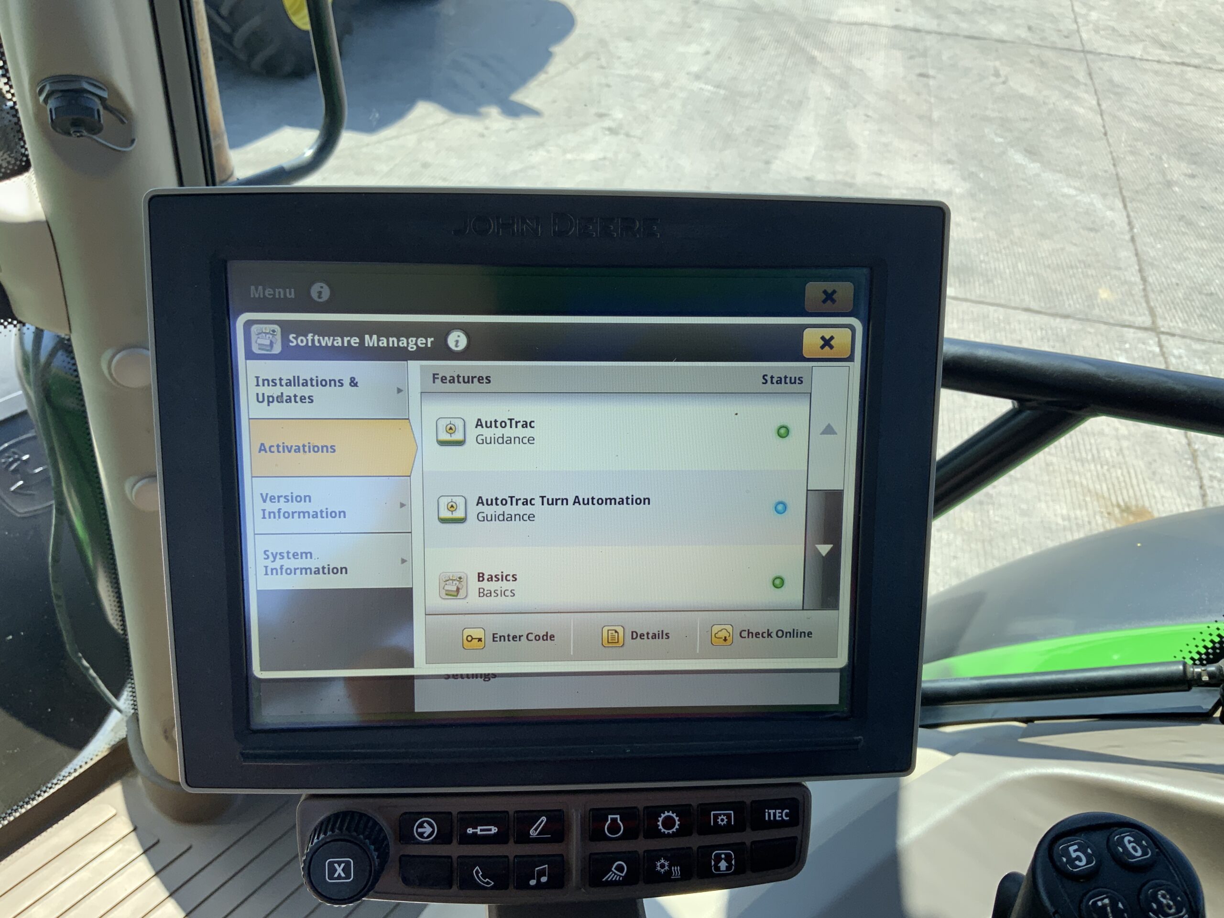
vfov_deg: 48.2
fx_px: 1025
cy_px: 459
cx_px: 612
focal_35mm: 29
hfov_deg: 61.7
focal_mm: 3
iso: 16
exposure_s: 1/454
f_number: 1.8
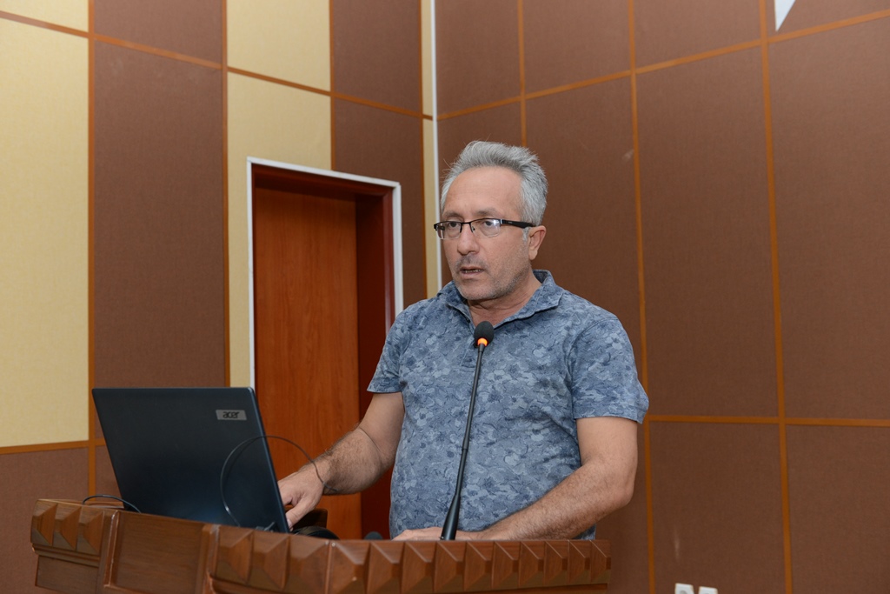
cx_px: 445
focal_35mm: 40
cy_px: 297
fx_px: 989
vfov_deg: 33.4
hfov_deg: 48.5
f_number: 4.5
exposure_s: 1/125
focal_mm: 40
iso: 1250
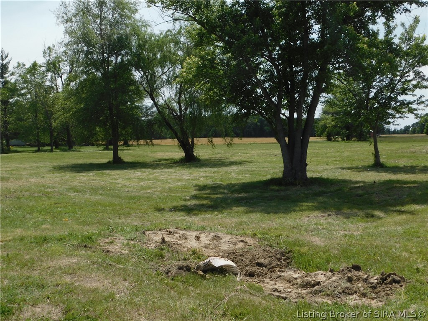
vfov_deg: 39.7
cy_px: 160
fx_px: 445
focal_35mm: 36
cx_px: 214
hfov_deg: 51.4
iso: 125
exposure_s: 1/1500
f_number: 3.5
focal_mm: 6.3
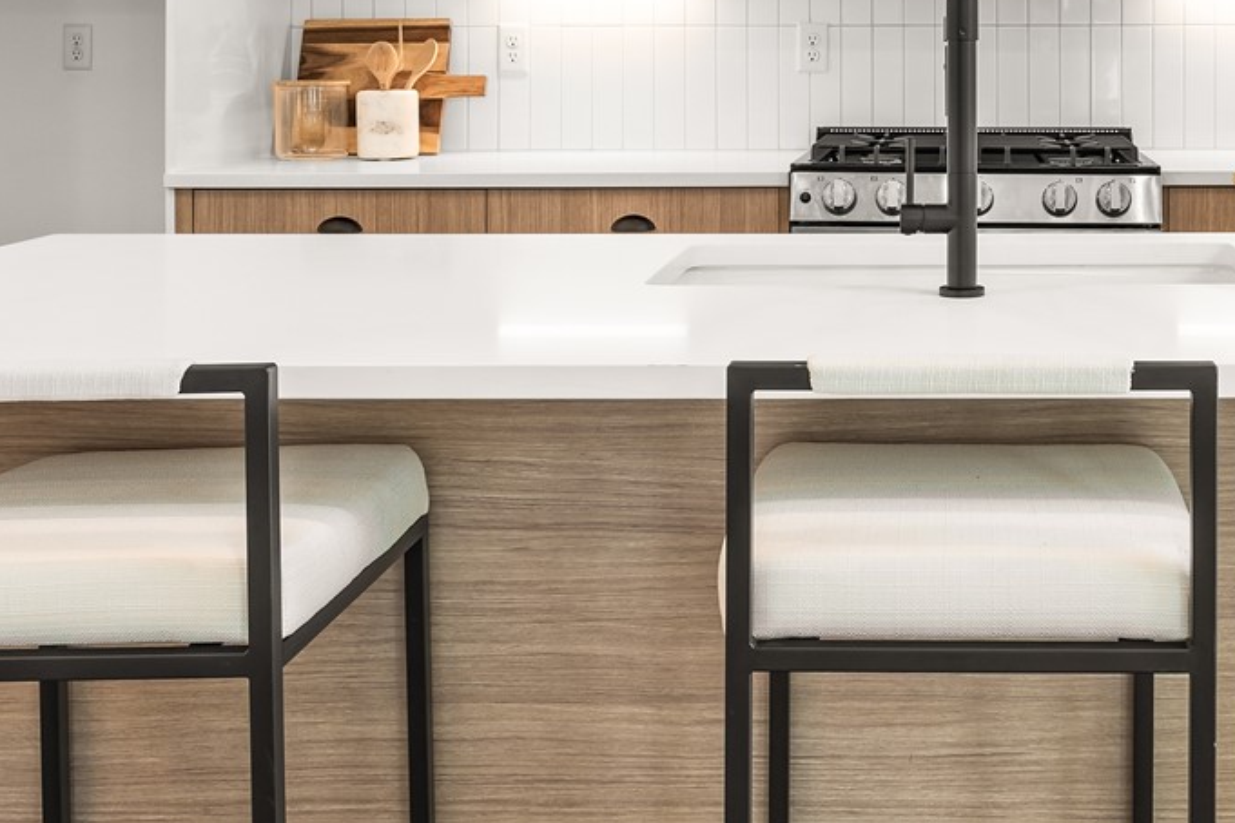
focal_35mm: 51
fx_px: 1749
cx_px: 977
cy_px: 40
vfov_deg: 25.4
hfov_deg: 37.6
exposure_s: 1/1.67
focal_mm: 16
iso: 200
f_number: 9
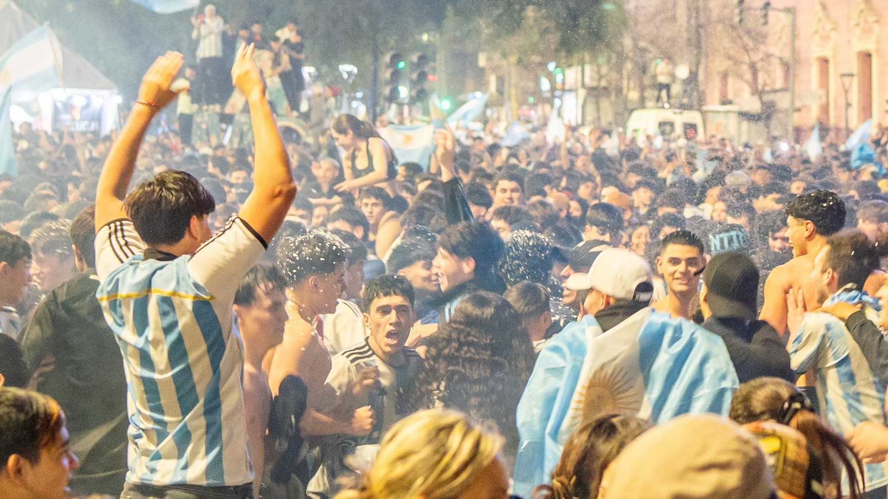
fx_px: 2354
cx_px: 651
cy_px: -52
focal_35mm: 100
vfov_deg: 11.9
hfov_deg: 21.2
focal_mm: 35
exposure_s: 1/80
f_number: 2.5
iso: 1600
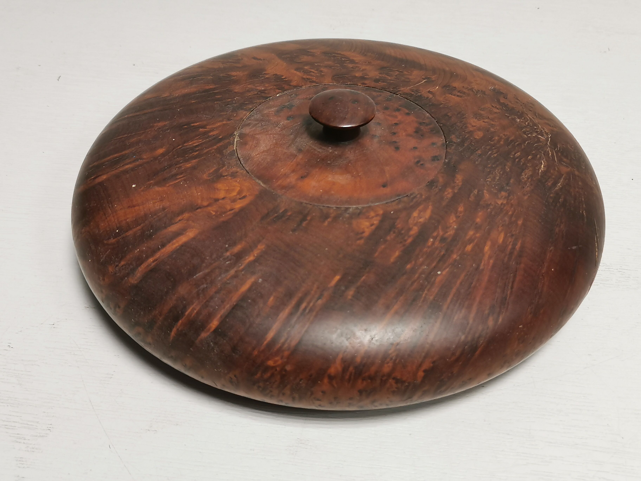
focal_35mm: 46
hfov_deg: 41.2
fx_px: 852
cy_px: 240
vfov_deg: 31.5
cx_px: 320
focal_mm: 5.58
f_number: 1.8
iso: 125
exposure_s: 1/50
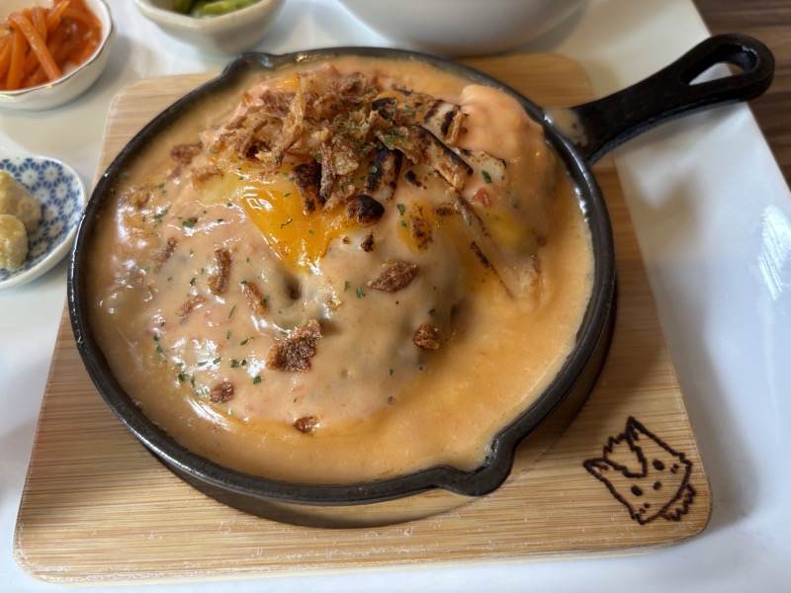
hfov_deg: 67.3
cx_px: 396
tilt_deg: -60.7
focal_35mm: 26
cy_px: 296
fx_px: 594
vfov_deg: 53.1
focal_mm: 5.96
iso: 125
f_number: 1.6
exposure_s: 1/50
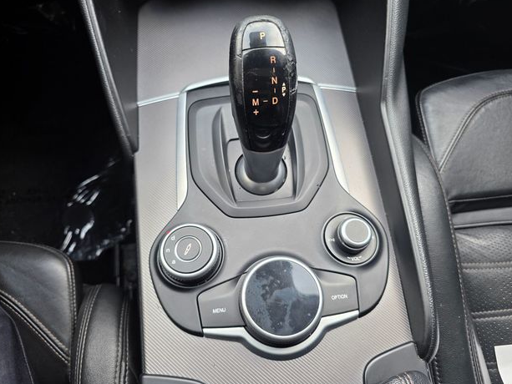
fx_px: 355
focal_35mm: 24
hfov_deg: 71.6
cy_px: 195
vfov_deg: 56.8
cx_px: 256
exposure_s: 1/59.5
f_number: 1.7
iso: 64
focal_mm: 6.3
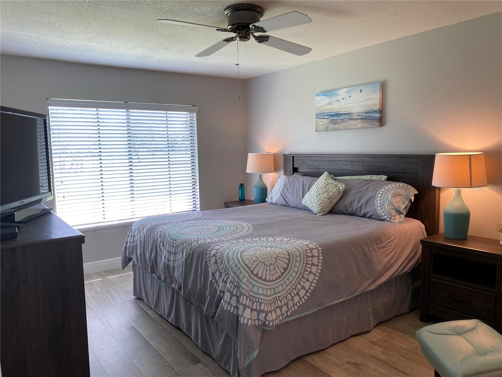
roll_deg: +0.9
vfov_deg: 53.1
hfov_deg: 67.3
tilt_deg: -5.6
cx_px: 251
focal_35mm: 26
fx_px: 377
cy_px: 188
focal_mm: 4.25
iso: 64
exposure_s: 1/120
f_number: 1.8
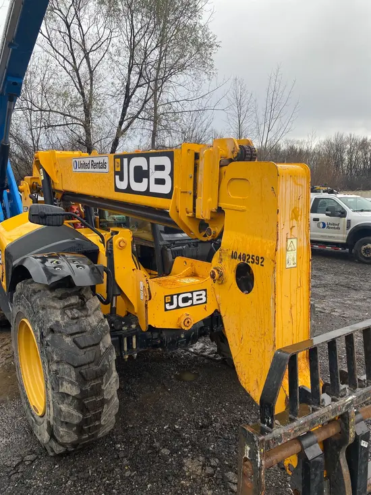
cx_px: 186
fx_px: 371
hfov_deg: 53.1
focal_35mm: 26
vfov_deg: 67.3
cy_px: 248
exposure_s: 1/524
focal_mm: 4.25
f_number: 1.8
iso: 32
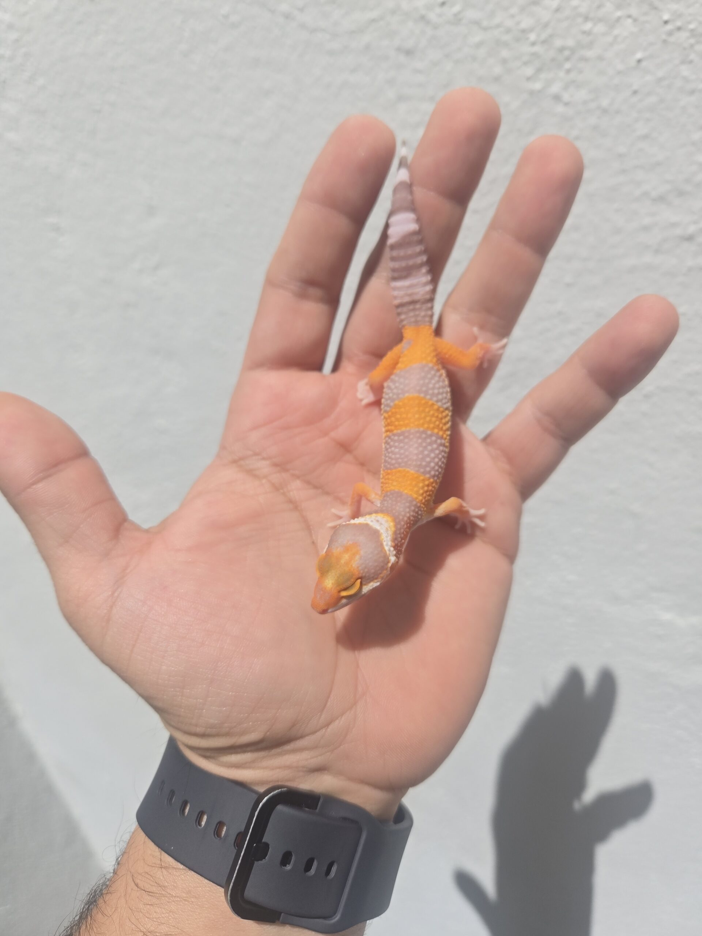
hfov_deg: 58.9
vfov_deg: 73.9
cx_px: 351
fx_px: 622
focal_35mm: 23
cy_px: 468
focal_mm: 5.4
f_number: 1.8
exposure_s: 1/3647
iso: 25
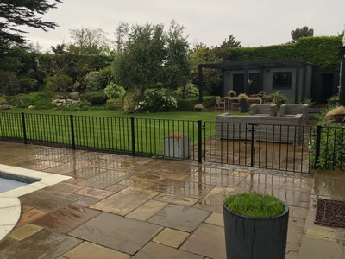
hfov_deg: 61.7
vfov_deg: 48.2
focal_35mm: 29
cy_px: 130
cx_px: 172
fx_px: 289
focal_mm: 4.15
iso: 32
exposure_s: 1/100
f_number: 2.2
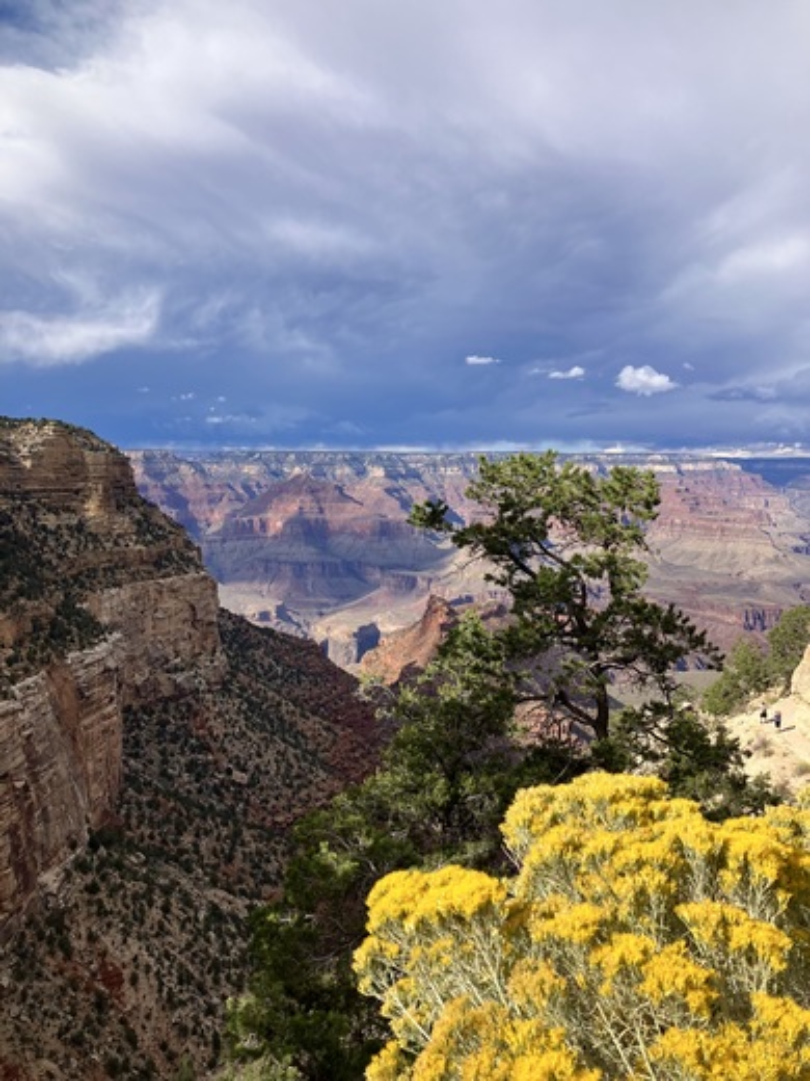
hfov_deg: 49.7
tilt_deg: -5.1
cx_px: 405
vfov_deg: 63.4
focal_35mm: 28
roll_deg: -0.2
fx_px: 874
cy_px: 540
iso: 32
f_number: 1.8
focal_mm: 3.99
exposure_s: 1/2315
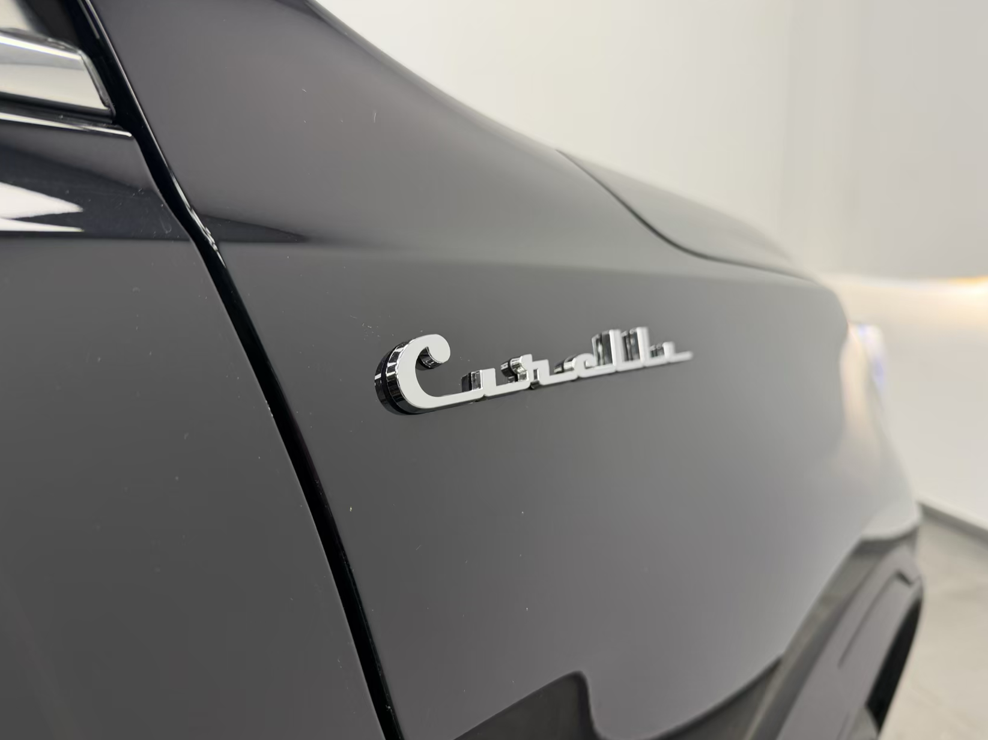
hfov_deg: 69.4
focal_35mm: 25
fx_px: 713
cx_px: 511
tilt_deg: -13.1
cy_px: 383
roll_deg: +0.4
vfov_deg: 54.8
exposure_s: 1/100
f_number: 1.78
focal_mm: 6.76
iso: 125
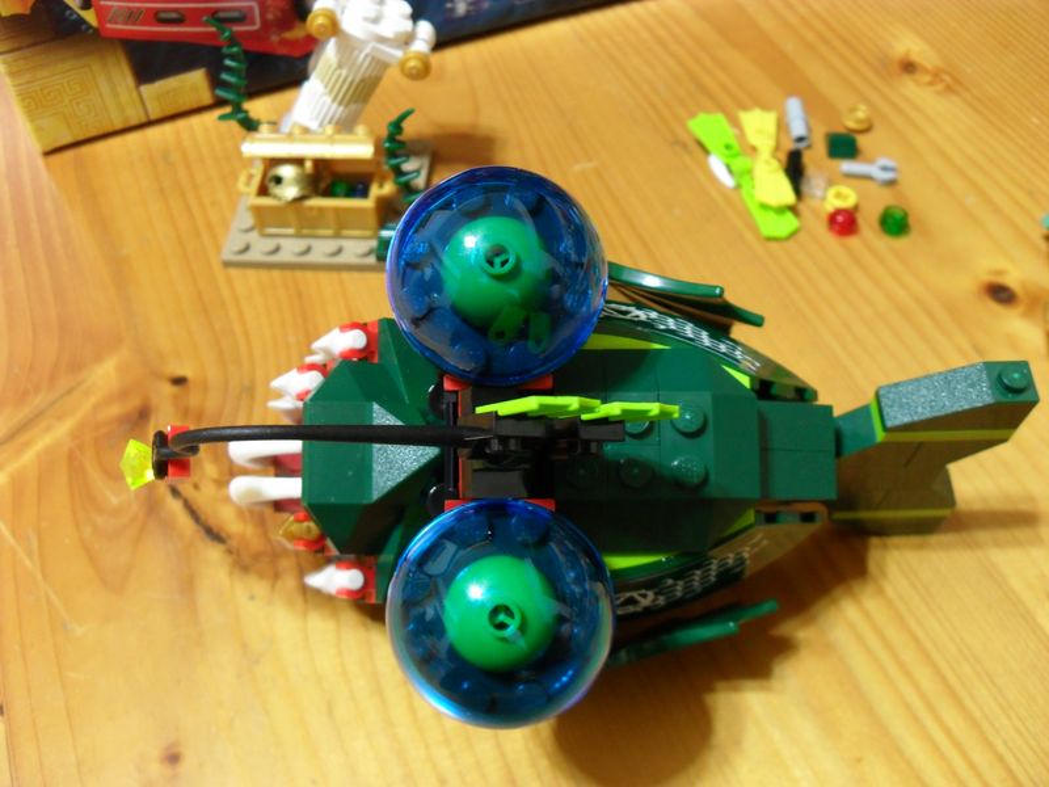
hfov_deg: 52.6
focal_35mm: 35
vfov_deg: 40.7
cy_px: 394
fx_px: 1061
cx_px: 524
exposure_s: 1/6
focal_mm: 6.2
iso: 200
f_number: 2.8
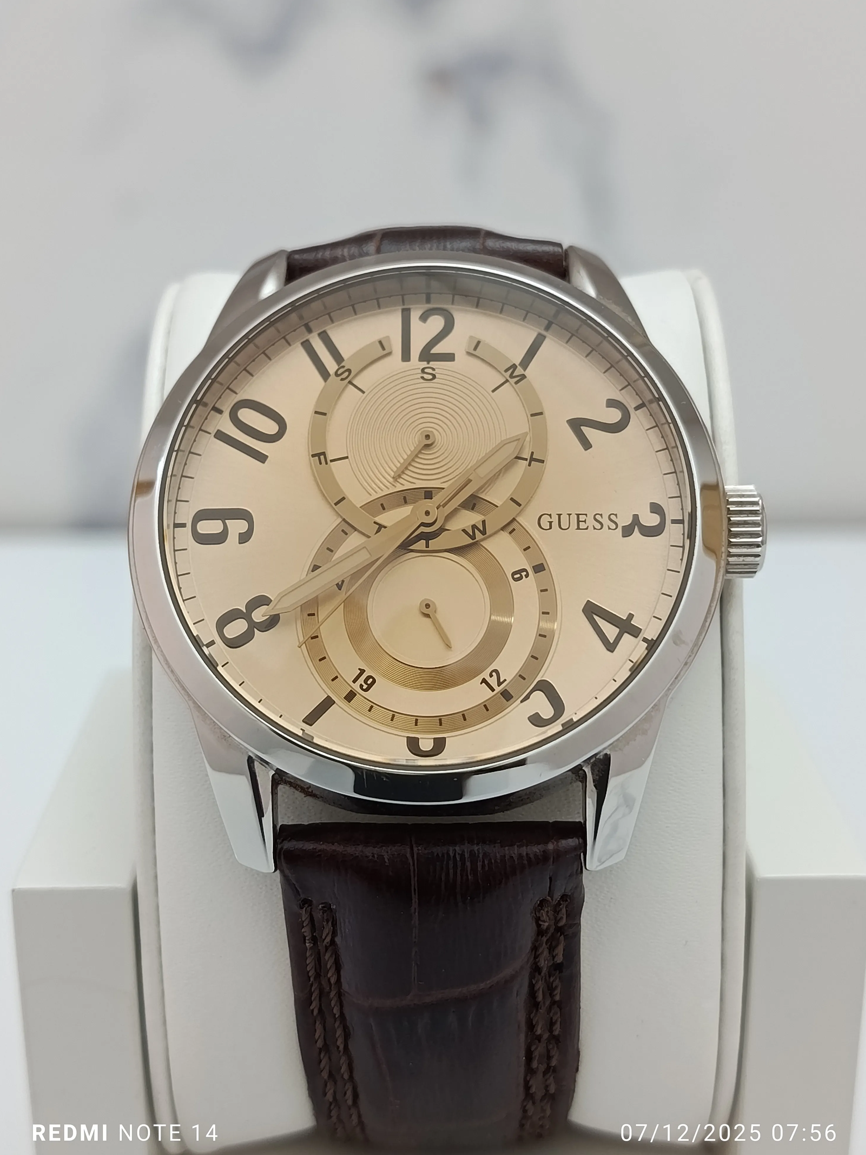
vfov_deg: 38.9
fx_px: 1634
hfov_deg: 29.7
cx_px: 434
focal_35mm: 49
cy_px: 589
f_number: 1.7
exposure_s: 1/100
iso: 339
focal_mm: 5.24
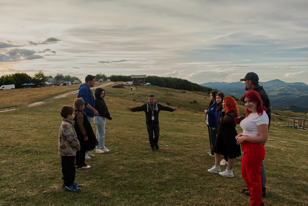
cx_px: 154
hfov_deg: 61.9
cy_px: 103
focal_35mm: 30
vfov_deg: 43.6
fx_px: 257
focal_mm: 20
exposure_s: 1/160
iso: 100
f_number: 3.5
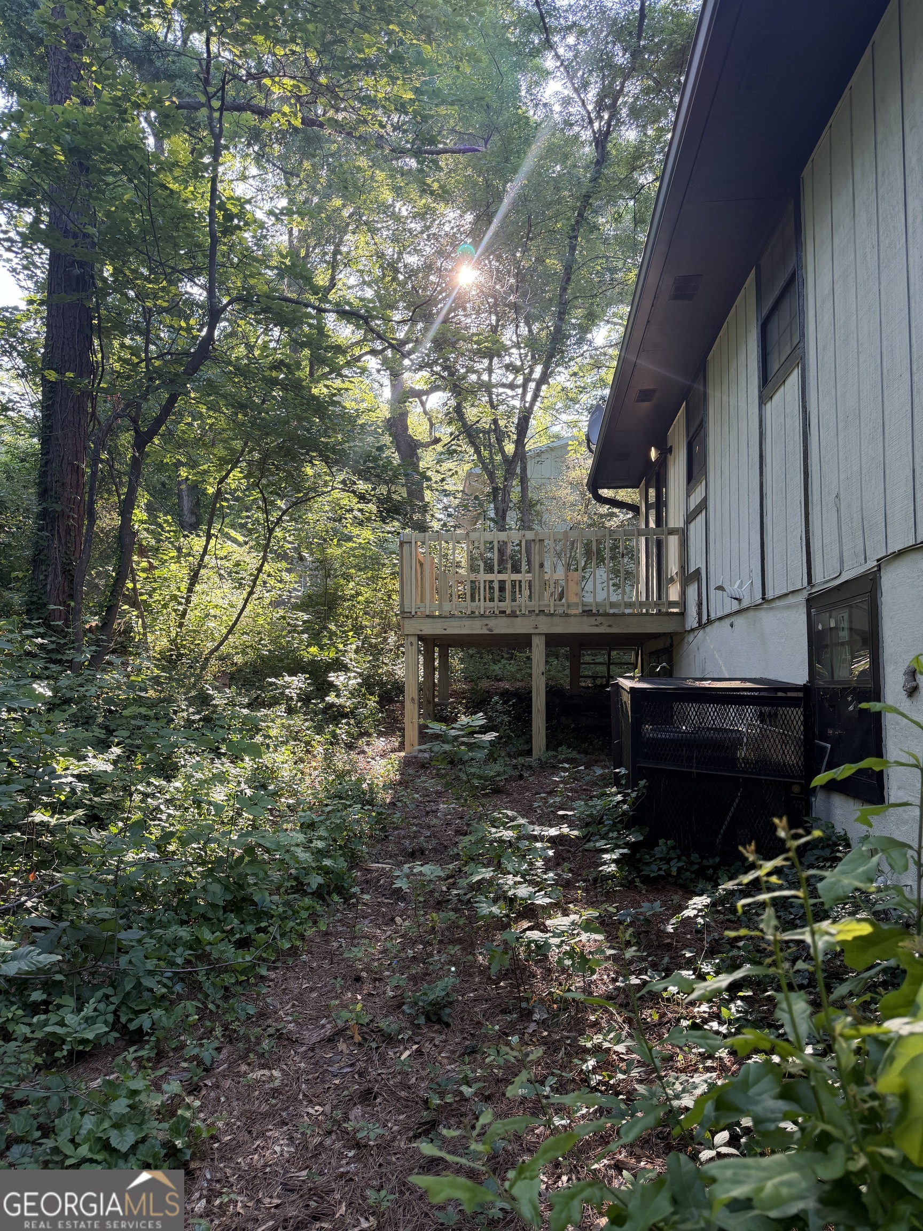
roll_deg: -0.3
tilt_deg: +4.4
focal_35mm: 24
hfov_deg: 56.8
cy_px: 616
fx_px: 853
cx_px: 462
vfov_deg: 71.6
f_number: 1.78
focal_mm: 6.76
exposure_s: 1/186
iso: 100
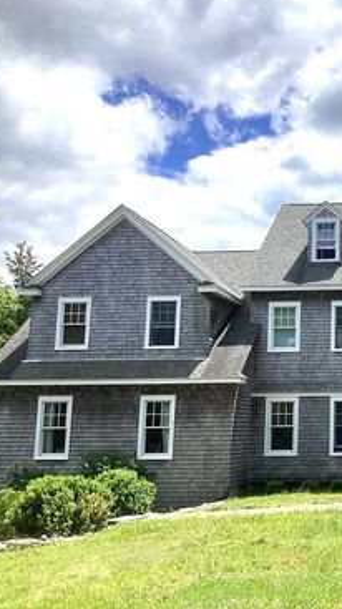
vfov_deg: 44.6
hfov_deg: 23.8
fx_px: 743
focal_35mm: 46
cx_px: 403
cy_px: 300
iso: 25
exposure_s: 1/2398
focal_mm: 3.3
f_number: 2.4
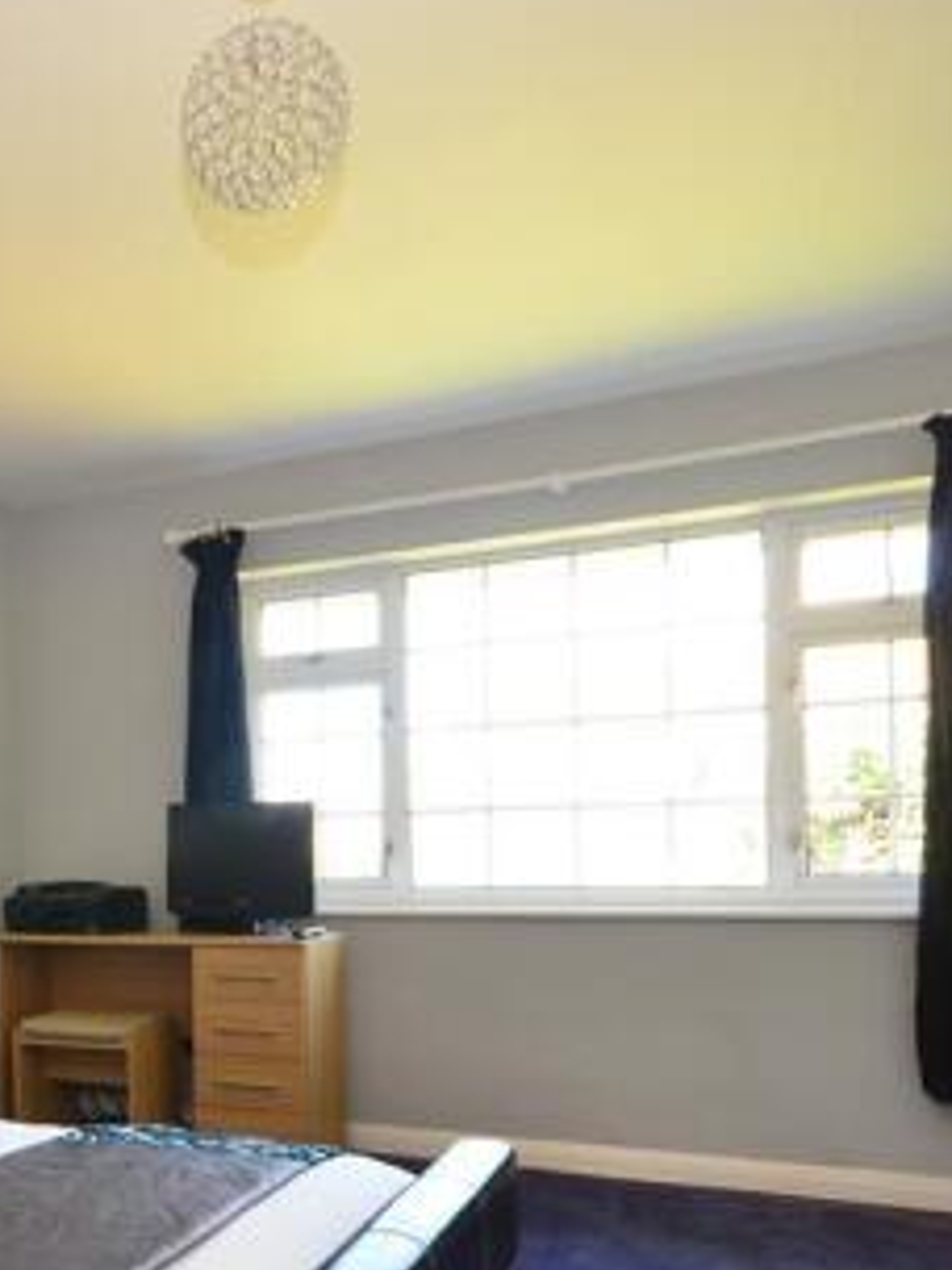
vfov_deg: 57.1
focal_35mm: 31
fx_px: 1137
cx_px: 125
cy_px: 848
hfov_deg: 42.3
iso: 250
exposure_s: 1/8
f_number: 9
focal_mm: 10
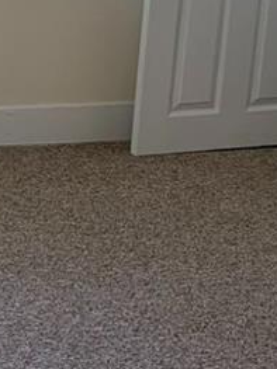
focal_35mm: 137
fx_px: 1463
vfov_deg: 14.4
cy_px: 97
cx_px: -151
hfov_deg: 10.4
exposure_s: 1/181
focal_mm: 6.76
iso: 200
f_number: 1.78
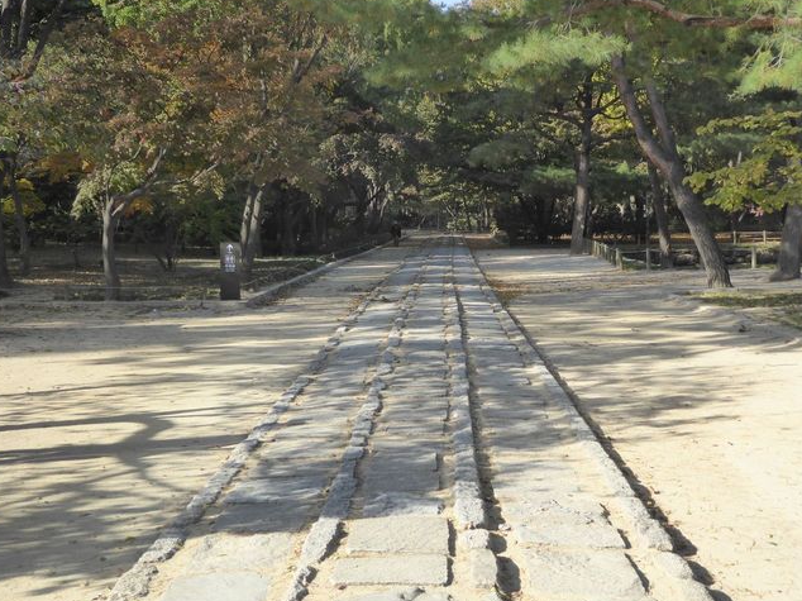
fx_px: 1227
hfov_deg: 36.2
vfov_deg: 27.5
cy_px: 280
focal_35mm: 53
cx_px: 429
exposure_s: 1/320
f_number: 3.8
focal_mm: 7.2
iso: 160
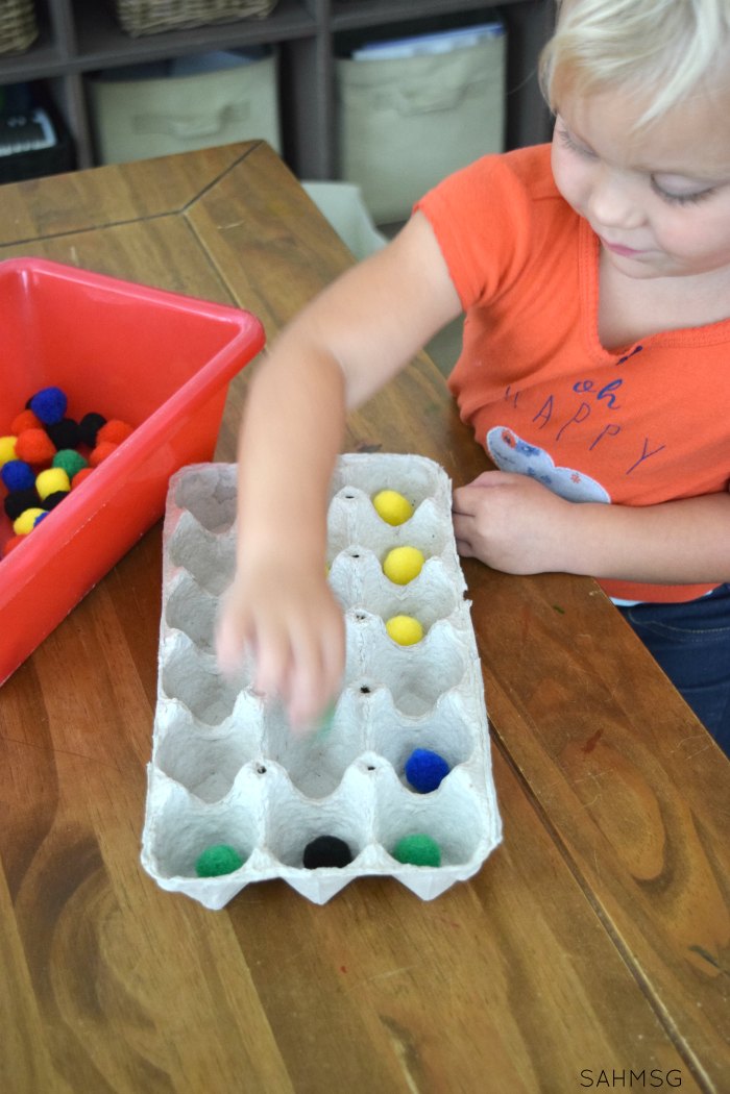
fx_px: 1597
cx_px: 365
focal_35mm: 52
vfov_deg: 37.9
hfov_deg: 25.8
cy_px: 547
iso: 1600
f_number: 4.5
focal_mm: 35
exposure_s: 1/50
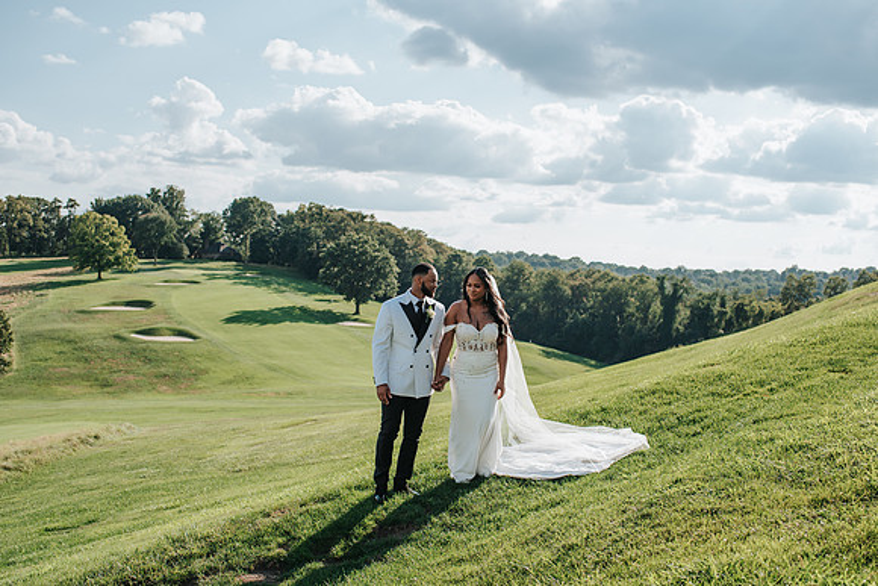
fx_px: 980
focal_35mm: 40
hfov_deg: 48.3
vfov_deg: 33.2
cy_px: 335
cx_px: 434
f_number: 3.2
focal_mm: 35
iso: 100
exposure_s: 1/1250
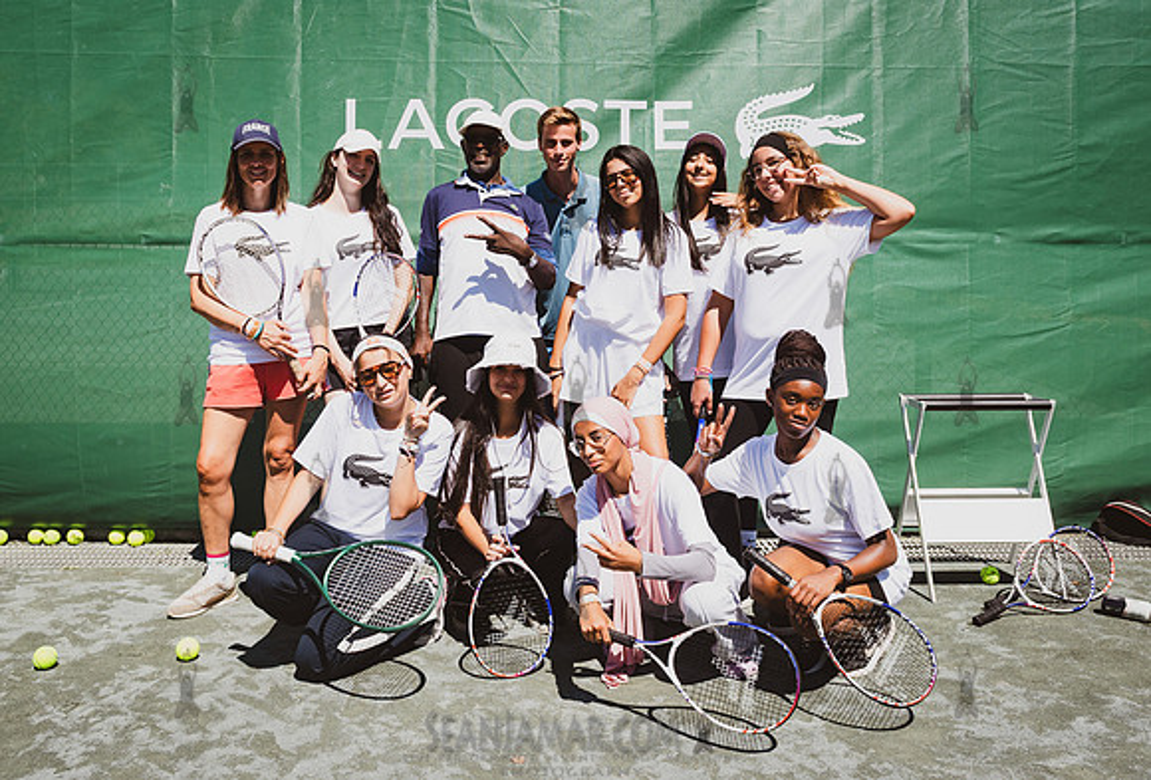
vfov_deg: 38.8
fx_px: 1100
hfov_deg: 55.2
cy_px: 302
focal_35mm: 34
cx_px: 560
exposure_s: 1/800
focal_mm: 27
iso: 200
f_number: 5.6
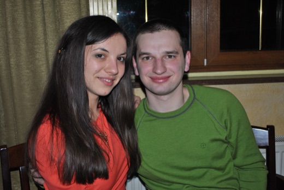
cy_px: 95
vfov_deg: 28.1
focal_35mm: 48
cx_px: 142
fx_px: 379
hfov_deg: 41.1
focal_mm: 32
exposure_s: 1/60
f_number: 4.8
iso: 200
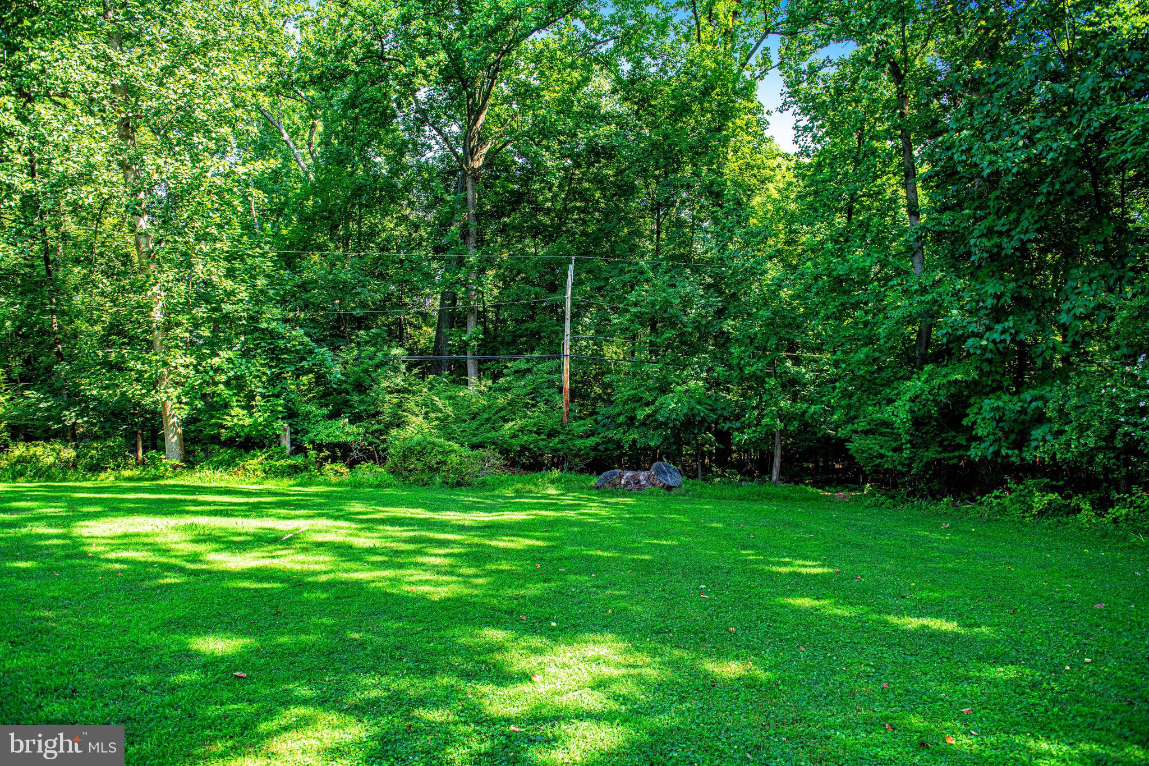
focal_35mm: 24
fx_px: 766
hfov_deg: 73.7
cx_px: 574
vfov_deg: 53.1
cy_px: 383
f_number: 4
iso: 640
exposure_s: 1/400
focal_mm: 24
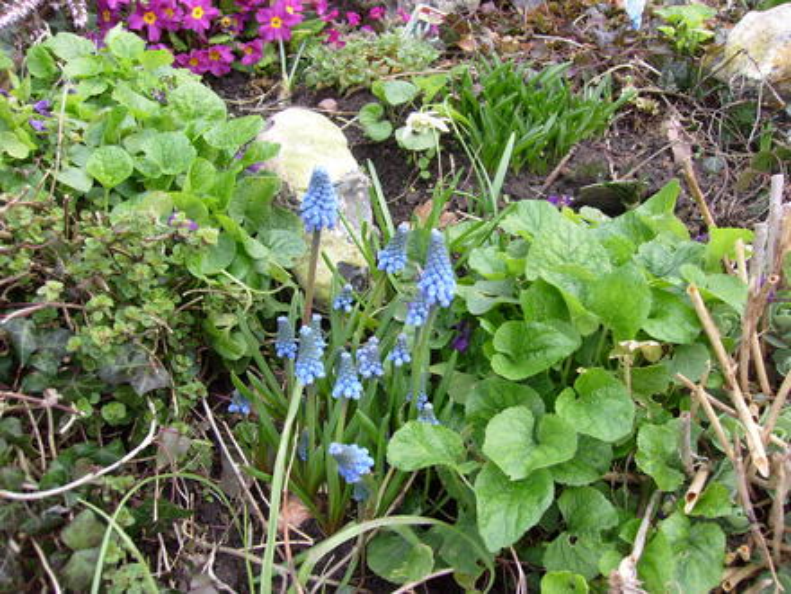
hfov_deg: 52.6
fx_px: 800
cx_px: 396
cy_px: 297
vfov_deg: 40.7
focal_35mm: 35
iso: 80
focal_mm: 5.8
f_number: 2.8
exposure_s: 1/180
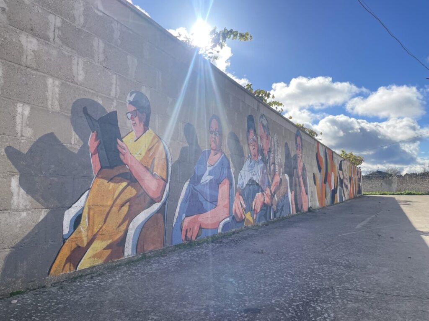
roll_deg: +0.2
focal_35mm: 26
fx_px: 322
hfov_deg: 67.3
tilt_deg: +2.3
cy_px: 160
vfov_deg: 53.1
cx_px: 214
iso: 32
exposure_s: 1/2618
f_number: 1.6
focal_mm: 4.2
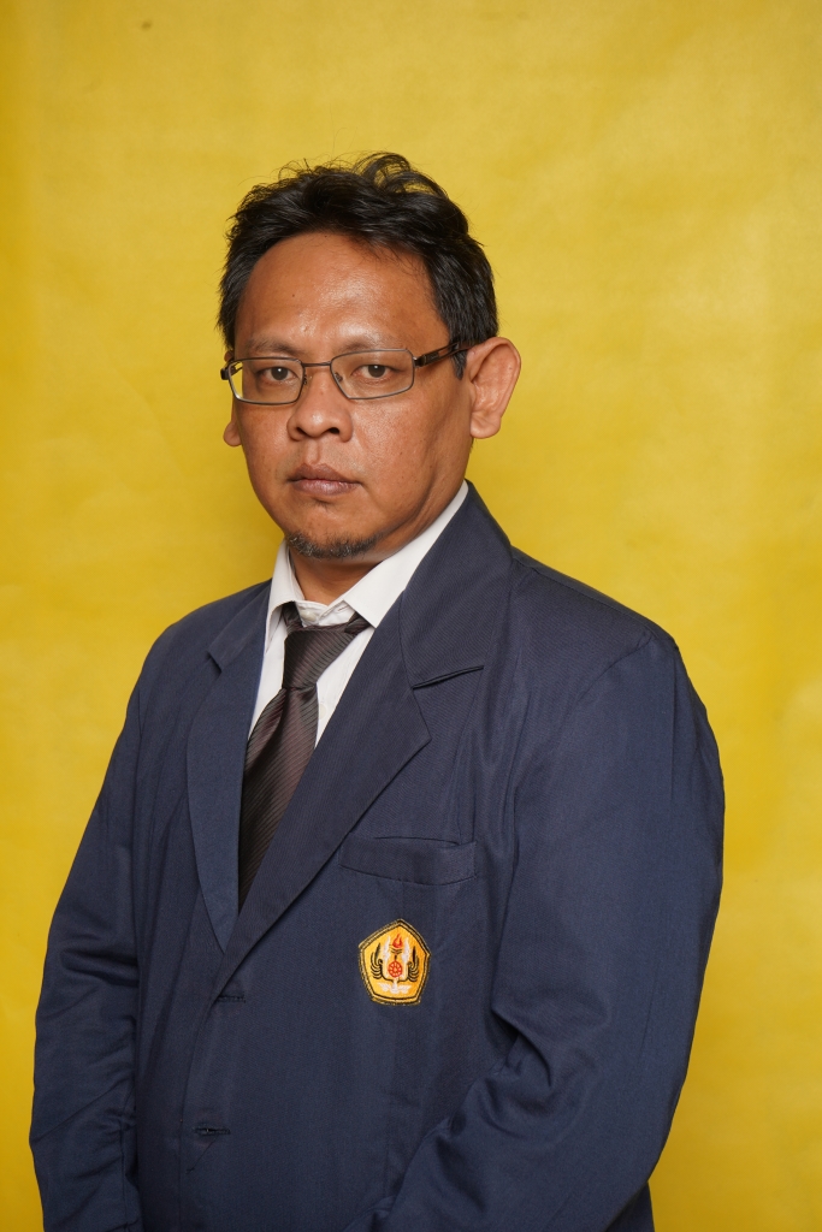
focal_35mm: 70
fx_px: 2397
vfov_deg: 28.8
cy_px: 616
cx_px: 411
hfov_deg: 19.5
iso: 200
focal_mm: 70
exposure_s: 1/320
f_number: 9
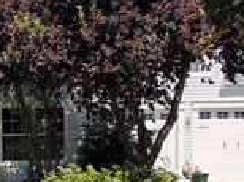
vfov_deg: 18.1
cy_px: 207
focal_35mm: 78
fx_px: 549
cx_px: 10
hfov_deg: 24.1
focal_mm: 6.76
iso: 100
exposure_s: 1/3279
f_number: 1.78
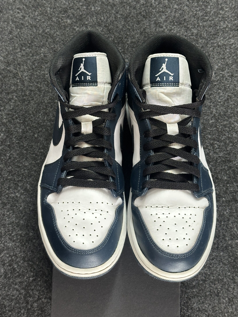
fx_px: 513
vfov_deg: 34.3
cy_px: 154
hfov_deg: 26.1
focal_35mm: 56
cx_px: 124
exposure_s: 1/33
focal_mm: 6.86
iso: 250
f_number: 1.78
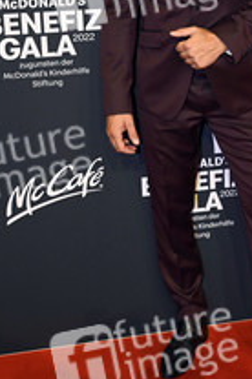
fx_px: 769
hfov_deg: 18.5
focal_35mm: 73
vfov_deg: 27.2
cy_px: 78
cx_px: 197
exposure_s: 1/60
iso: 500
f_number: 6.3
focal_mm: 38
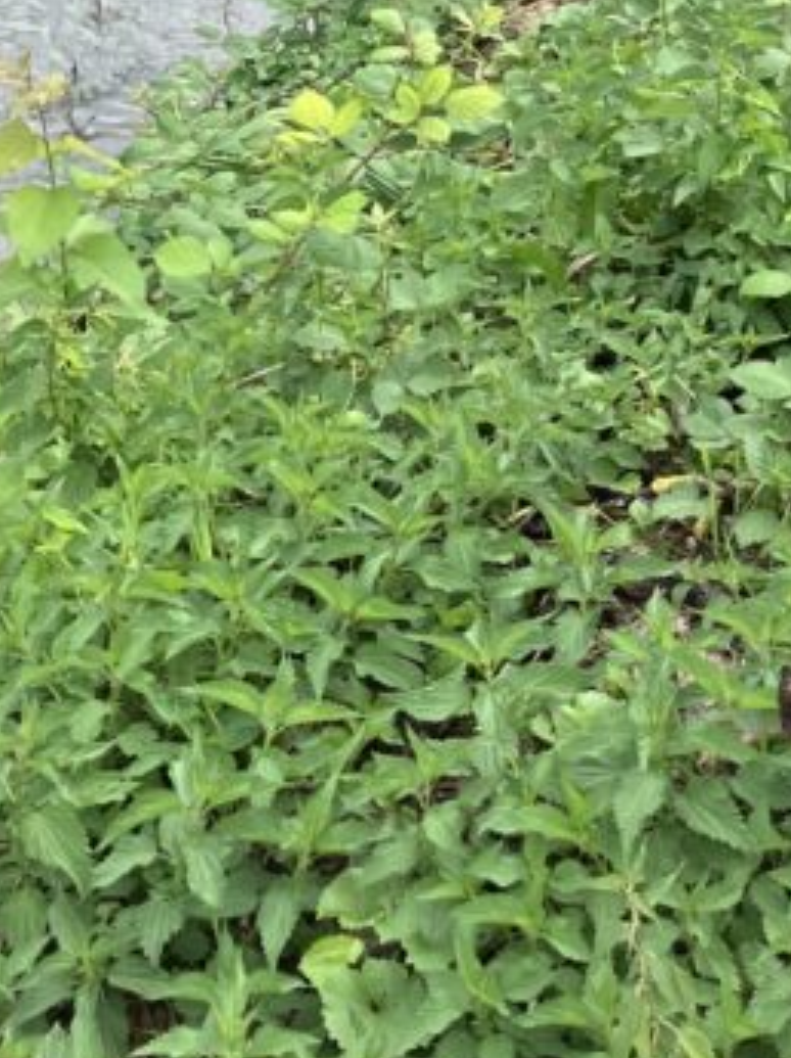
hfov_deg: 14.2
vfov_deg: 16.5
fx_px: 3175
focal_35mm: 104
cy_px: -715
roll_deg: +0.8
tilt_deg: -13.5
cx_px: 365
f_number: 1.8
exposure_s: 1/486
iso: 32
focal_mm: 3.99
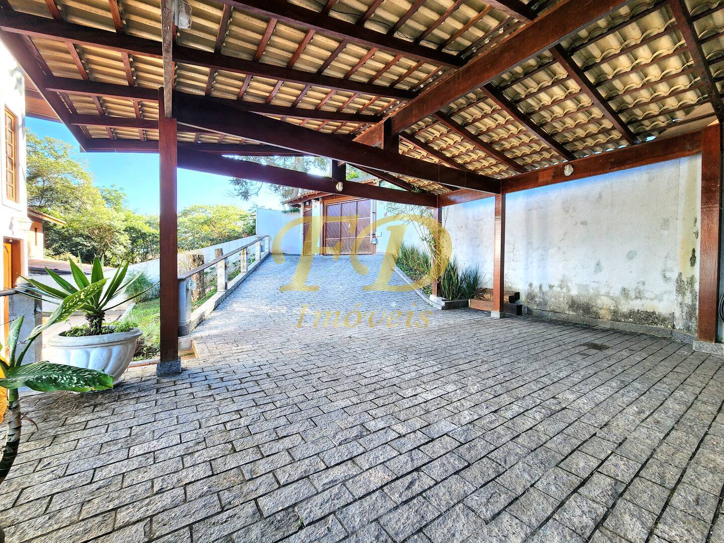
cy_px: 272
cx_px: 362
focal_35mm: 13
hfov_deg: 106.2
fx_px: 272
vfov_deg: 89.9
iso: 80
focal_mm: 2.2
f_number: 2.2
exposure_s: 1/120
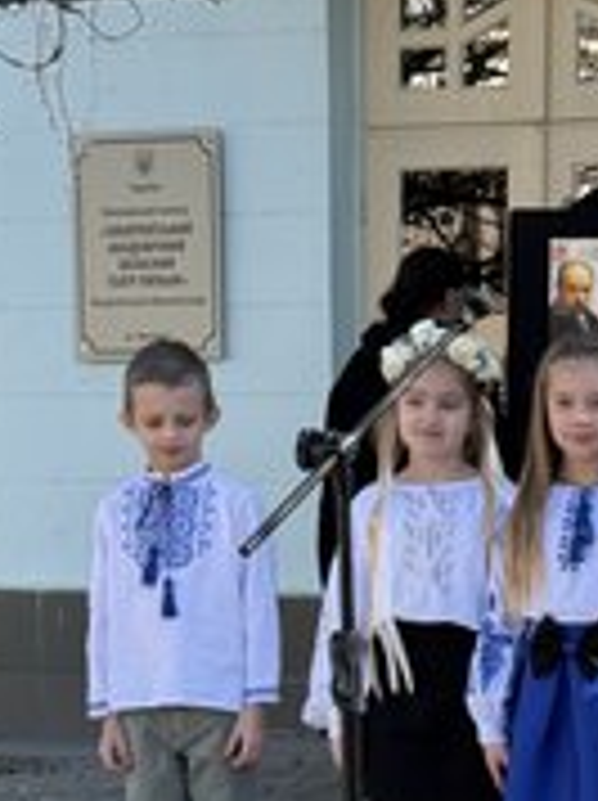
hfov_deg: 13.4
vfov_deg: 18.1
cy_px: 634
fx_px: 2494
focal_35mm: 108
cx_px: 656
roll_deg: +0.2
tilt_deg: -3.1
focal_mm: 6.76
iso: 80
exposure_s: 1/1484
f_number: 1.78
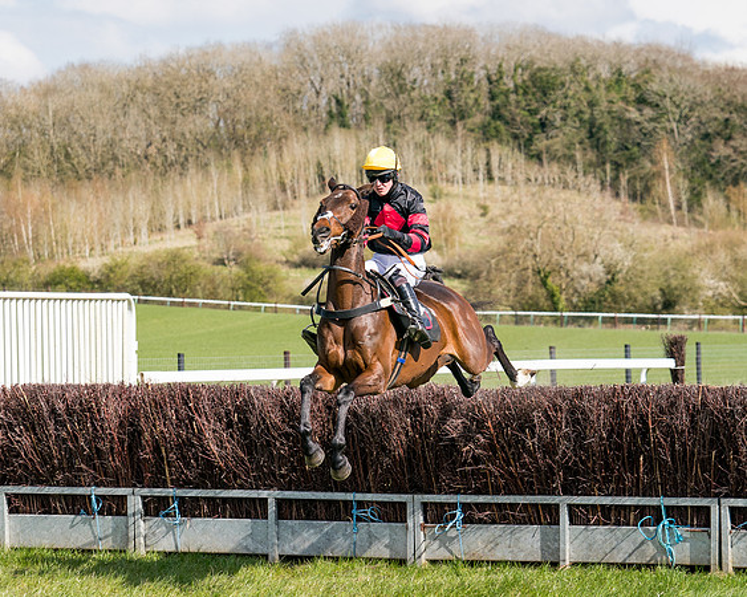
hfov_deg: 11.5
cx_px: 265
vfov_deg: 9.2
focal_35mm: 167
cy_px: 361
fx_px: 3691
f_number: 4.5
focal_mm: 99
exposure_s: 1/2000
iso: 400
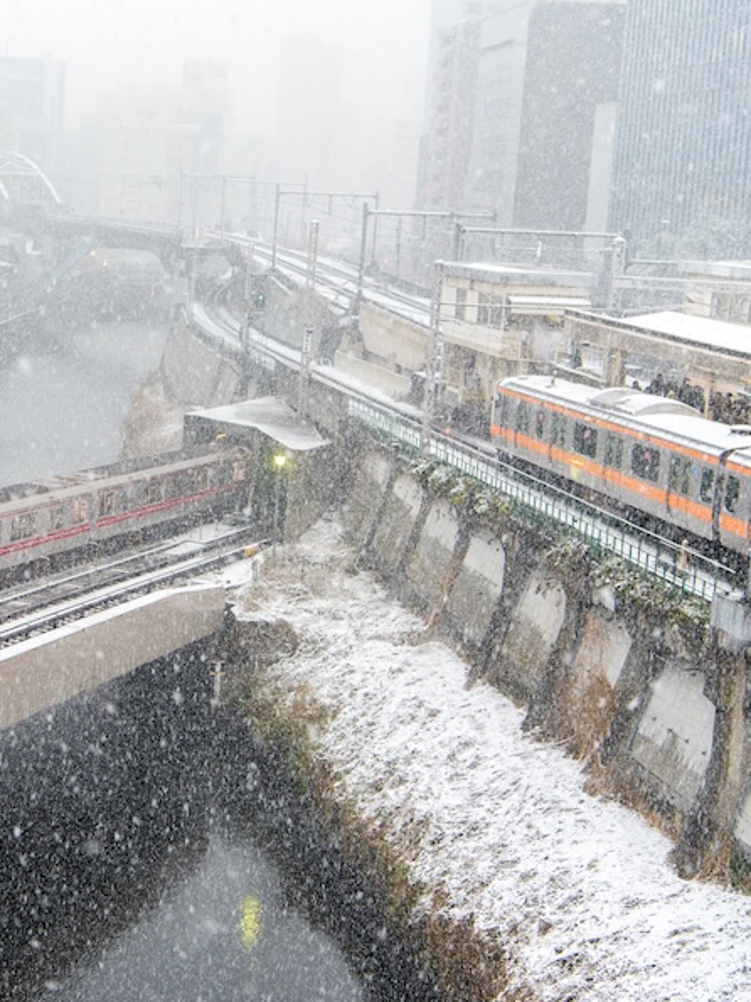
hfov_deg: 22.2
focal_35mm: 64
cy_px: 498
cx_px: 19
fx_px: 1852
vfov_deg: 30.3
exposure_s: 1/125
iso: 900
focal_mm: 44
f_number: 5
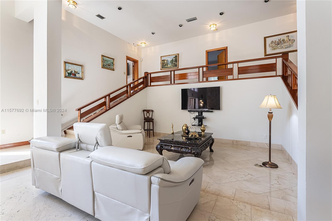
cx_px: 166
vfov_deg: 73.8
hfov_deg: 96.7
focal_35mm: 16
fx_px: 148
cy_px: 110
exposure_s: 1/3
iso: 100
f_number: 11
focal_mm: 16
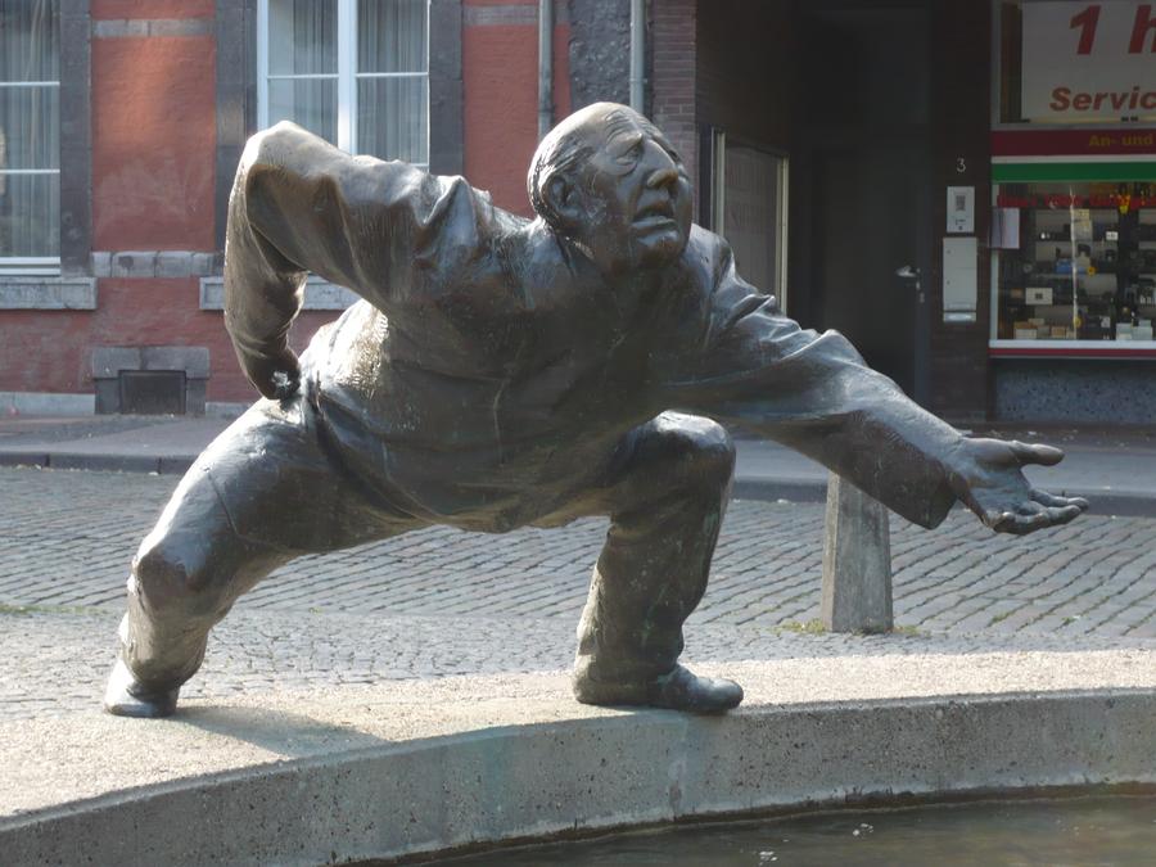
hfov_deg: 20.2
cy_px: 434
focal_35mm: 97
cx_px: 578
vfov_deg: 15.2
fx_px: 3239
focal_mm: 16.1
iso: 100
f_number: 4.8
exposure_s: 1/60
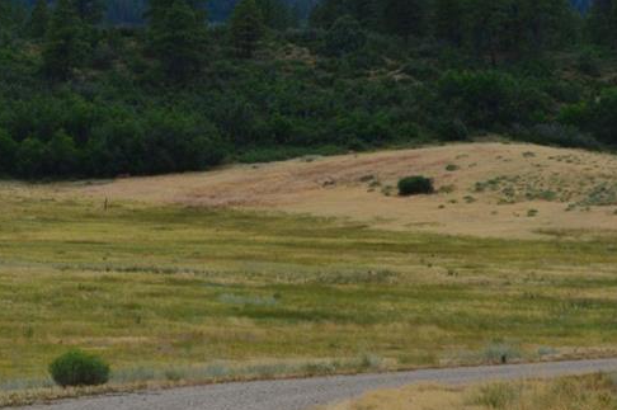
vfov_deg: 8.7
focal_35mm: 158
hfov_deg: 12.9
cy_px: 84
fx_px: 2705
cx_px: 113
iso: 400
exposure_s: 1/500
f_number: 11
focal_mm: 32
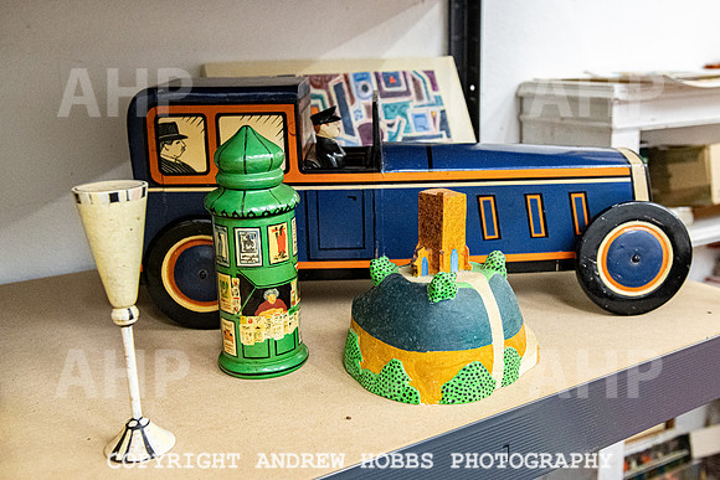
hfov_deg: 48.4
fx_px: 797
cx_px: 428
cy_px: 224
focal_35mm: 40
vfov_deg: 33.5
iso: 1000
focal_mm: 31
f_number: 5
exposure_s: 1/80
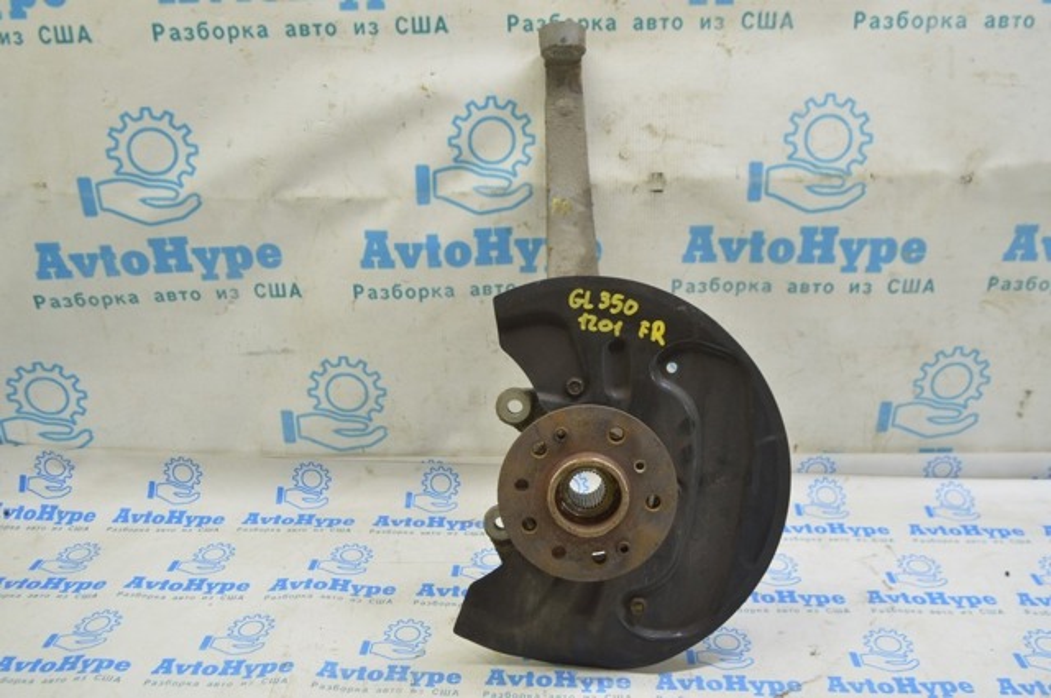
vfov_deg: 39.9
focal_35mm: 33
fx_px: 962
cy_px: 349
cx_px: 526
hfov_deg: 57.3
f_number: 5.6
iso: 400
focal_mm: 22
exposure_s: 1/20
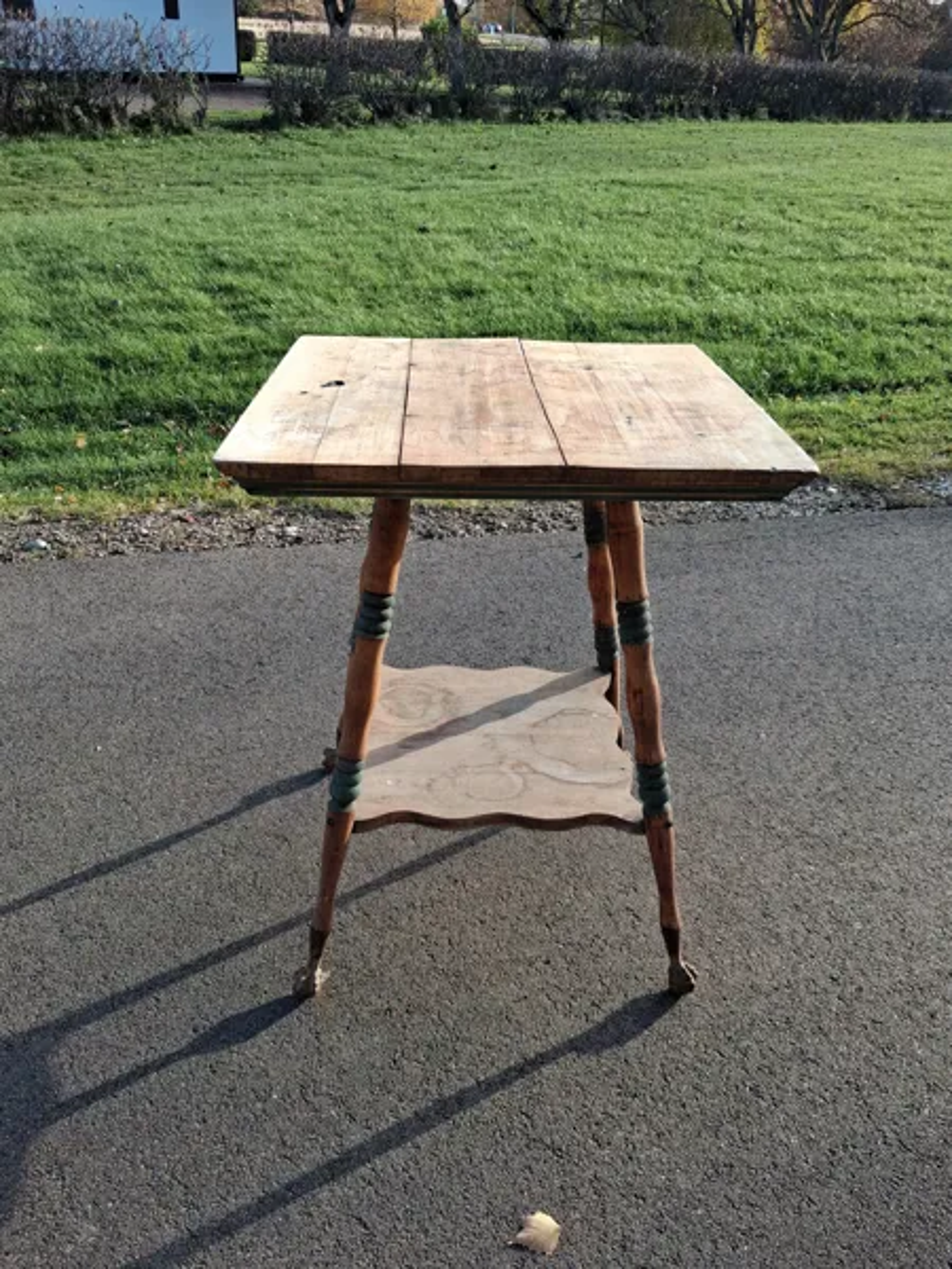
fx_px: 990
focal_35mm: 27
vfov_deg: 65.3
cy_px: 634
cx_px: 476
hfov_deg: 51.4
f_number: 1.8
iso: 25
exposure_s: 1/128
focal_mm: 4
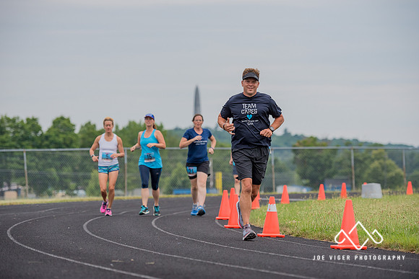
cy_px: 140
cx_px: 210
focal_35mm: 120
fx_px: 1397
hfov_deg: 17.1
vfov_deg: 11.4
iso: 1250
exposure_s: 1/4000
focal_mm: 120
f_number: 3.2
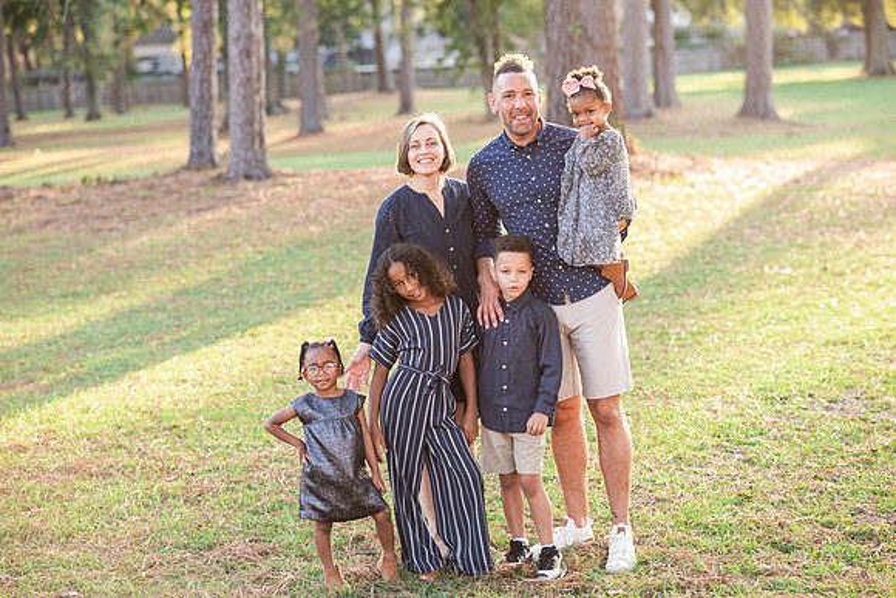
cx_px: 448
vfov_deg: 16.1
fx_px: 2116
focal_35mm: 85
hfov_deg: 23.9
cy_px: 299
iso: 320
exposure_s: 1/400
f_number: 2.8
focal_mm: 85
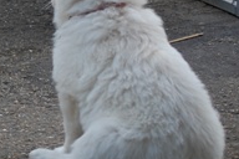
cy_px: -40
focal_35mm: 275
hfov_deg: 7.4
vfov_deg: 5.0
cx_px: -86
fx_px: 1823
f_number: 5.6
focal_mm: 55
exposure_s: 1/125
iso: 360
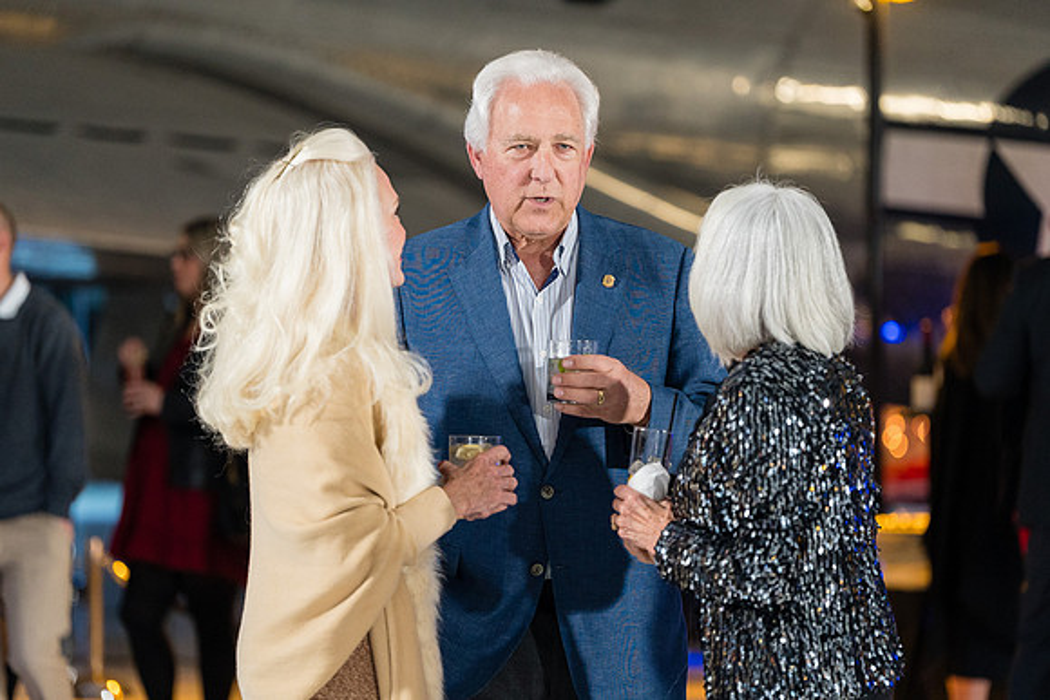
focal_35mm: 148
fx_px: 4317
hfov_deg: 13.9
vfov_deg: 9.3
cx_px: 525
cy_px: 350
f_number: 2.8
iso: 2500
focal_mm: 148
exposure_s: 1/250
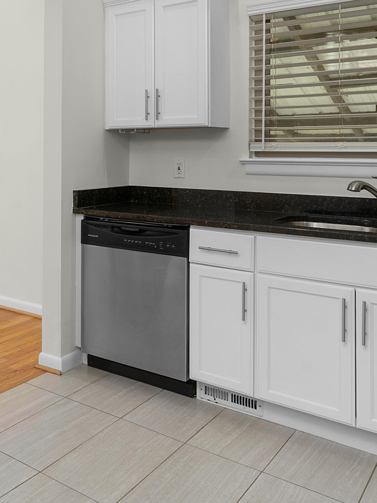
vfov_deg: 48.9
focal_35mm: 37
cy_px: 152
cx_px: -30
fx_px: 537
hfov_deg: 33.9
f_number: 7.1
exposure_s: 1/8
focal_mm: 18
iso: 320
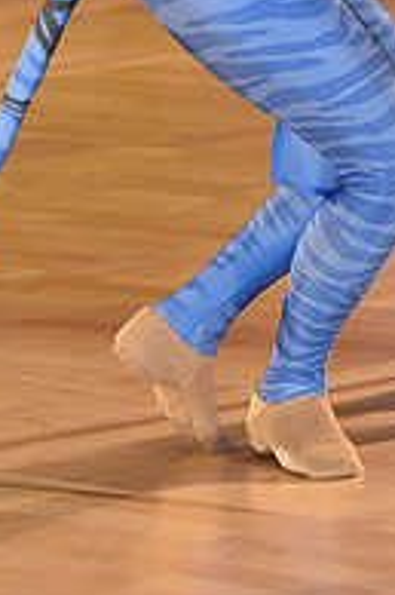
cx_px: 418
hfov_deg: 4.4
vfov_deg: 6.5
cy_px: -264
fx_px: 5177
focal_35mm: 314
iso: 2000
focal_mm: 105
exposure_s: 1/250
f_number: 4.5
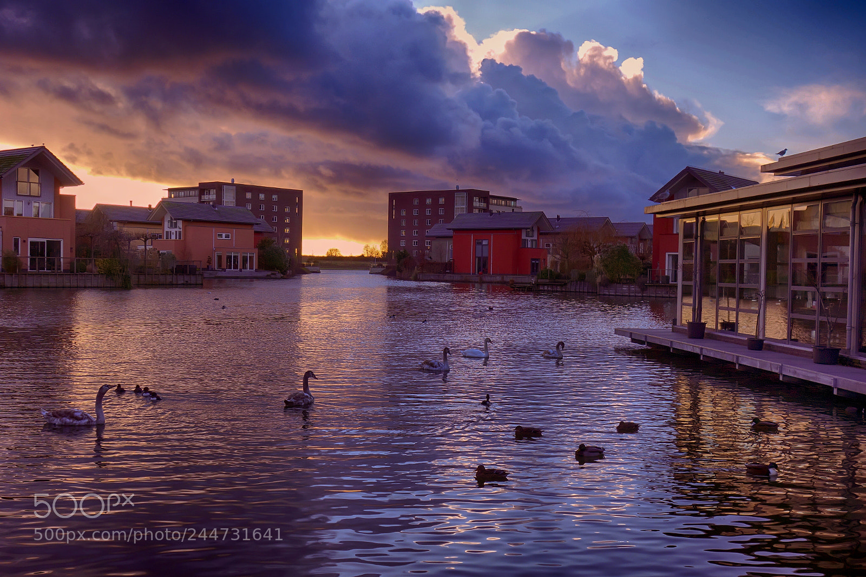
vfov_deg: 34.2
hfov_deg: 49.6
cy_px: 288
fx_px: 938
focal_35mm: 39
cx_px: 433
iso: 125
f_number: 5.6
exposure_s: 1/160
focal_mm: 14.4
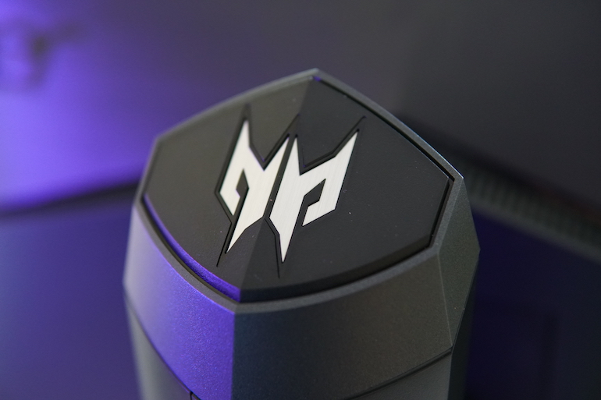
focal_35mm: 45
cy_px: 200
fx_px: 751
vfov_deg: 29.9
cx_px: 300
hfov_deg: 43.6
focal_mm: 30
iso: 2000
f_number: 2
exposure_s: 1/60
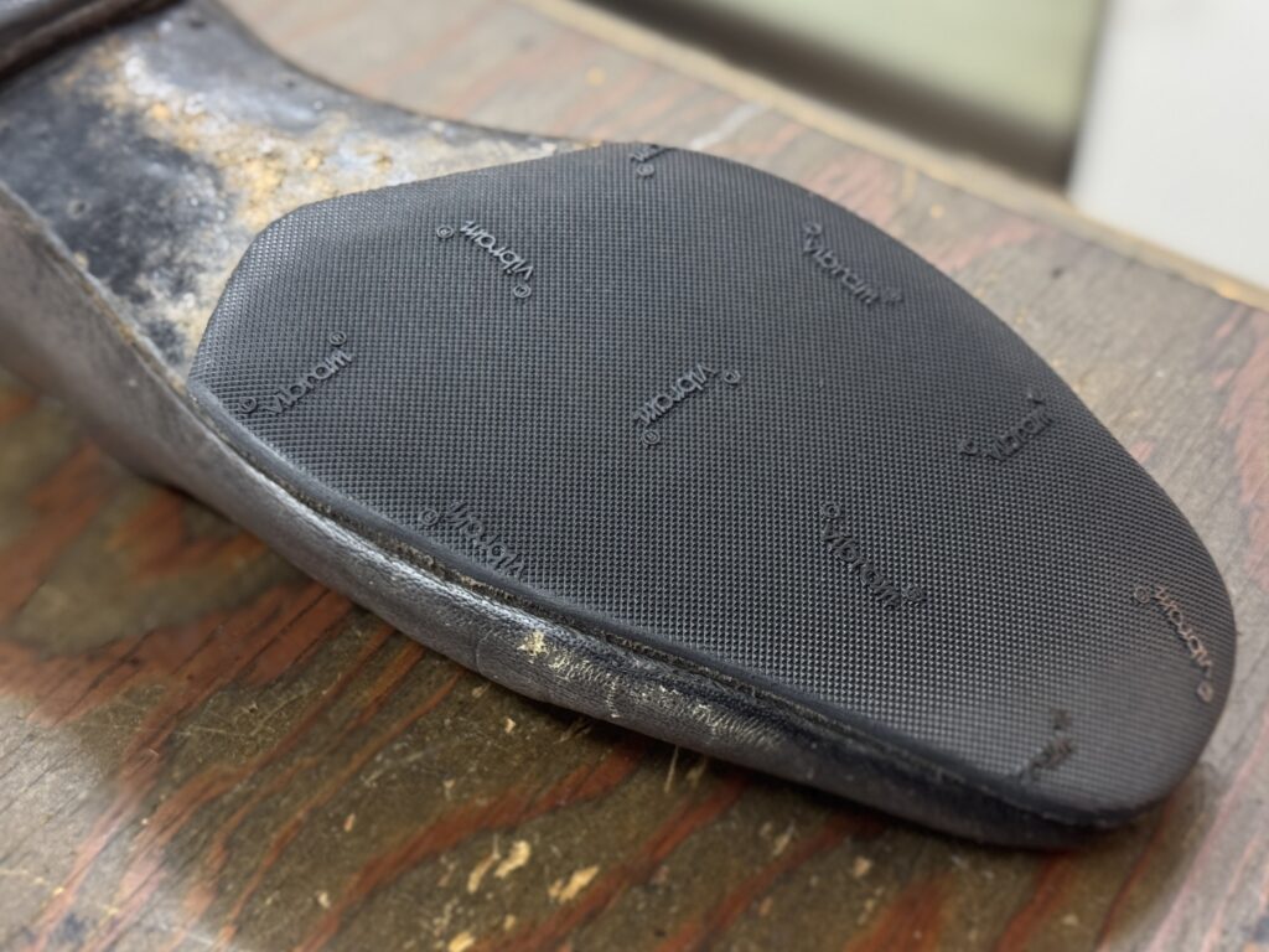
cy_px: 476
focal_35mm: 48
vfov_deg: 30.3
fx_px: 1760
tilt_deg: -41.6
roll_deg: +0.0
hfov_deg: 39.7
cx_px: 634
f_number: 1.78
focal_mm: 6.76
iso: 200
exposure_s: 1/40
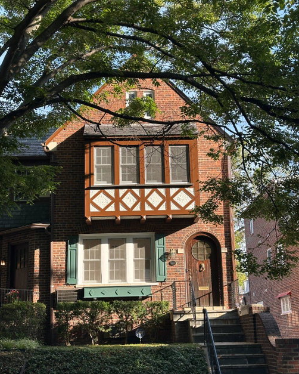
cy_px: 199
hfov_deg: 29.7
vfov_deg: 36.6
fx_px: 564
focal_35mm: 51
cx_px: 149
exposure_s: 1/734
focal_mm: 6.86
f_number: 1.78
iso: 64
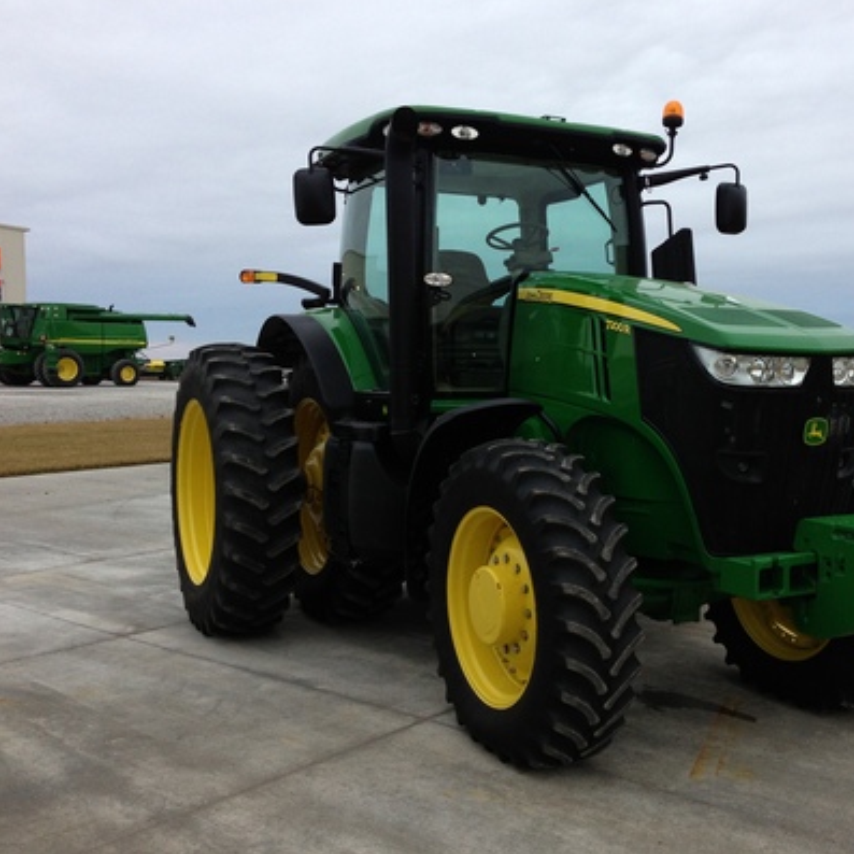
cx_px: 546
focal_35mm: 40
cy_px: 419
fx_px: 1116
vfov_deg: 41.9
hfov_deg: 41.5
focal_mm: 4.13
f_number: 2.4
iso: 64
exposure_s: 1/120
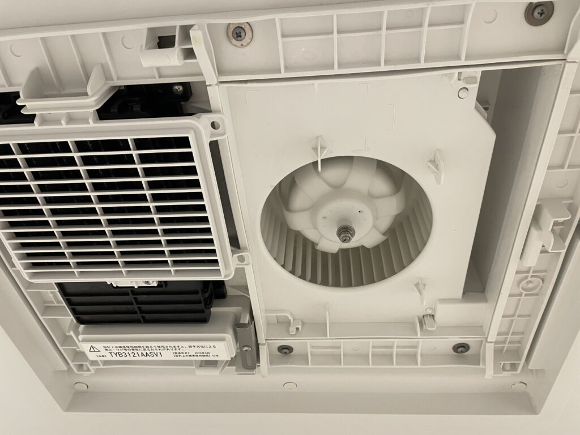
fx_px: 436
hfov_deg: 67.3
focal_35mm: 26
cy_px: 218
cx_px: 290
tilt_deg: +51.5
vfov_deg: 53.1
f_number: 1.6
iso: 250
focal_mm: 4.2
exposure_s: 1/60
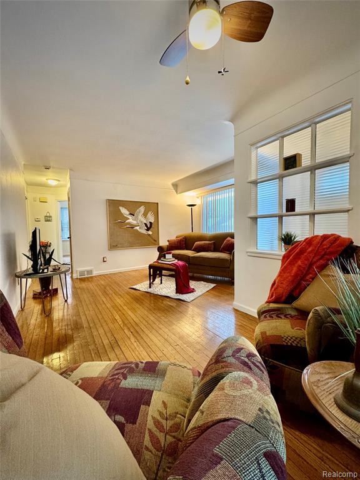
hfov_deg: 85.7
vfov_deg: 102.1
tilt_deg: -3.3
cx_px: 180
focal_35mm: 14
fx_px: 194
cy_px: 240
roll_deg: +1.2
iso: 200
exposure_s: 1/60
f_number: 2.2
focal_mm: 2.22
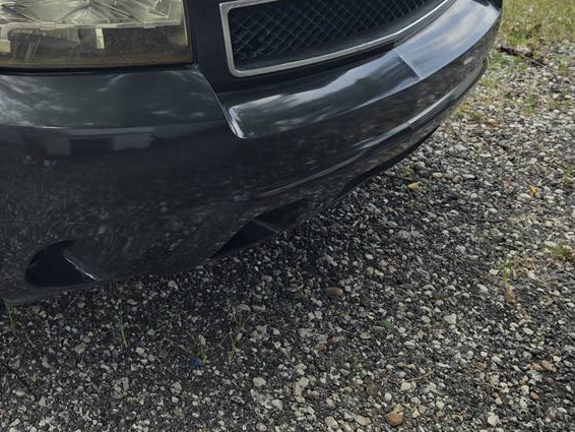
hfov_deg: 33.2
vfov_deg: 26.3
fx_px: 864
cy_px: -20
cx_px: -21
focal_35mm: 52
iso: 12
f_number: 1.7
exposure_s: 1/412
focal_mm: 6.3
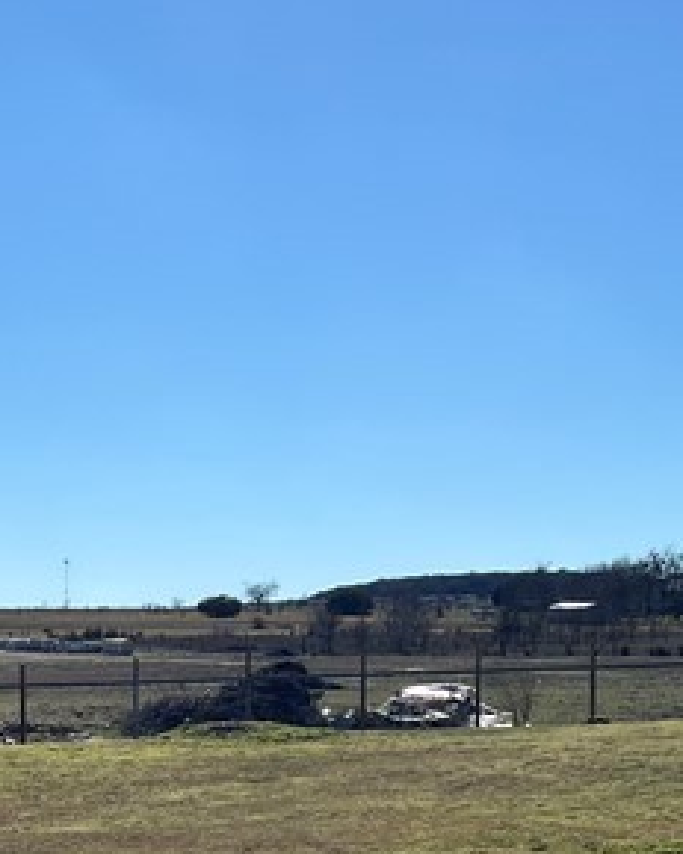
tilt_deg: -3.0
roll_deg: +0.0
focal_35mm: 90
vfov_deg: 20.8
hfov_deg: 17.0
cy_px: 774
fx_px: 2275
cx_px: 234
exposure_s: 1/8000
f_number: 1.5
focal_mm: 5.7
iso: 50
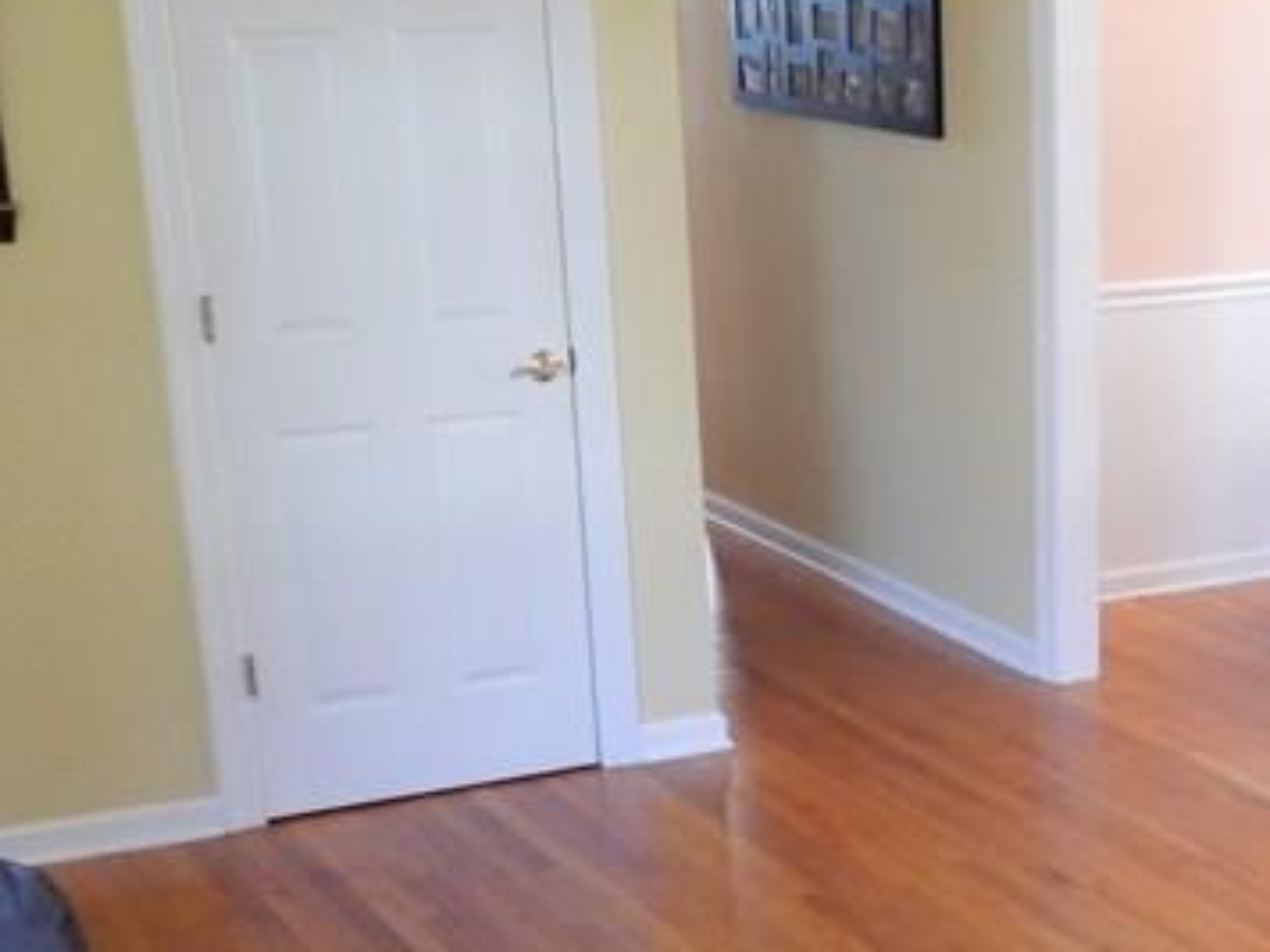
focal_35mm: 72
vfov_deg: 19.9
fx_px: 2642
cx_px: 1138
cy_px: 923
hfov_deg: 26.2
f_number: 3.7
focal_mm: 4.5
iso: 400
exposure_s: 1/20
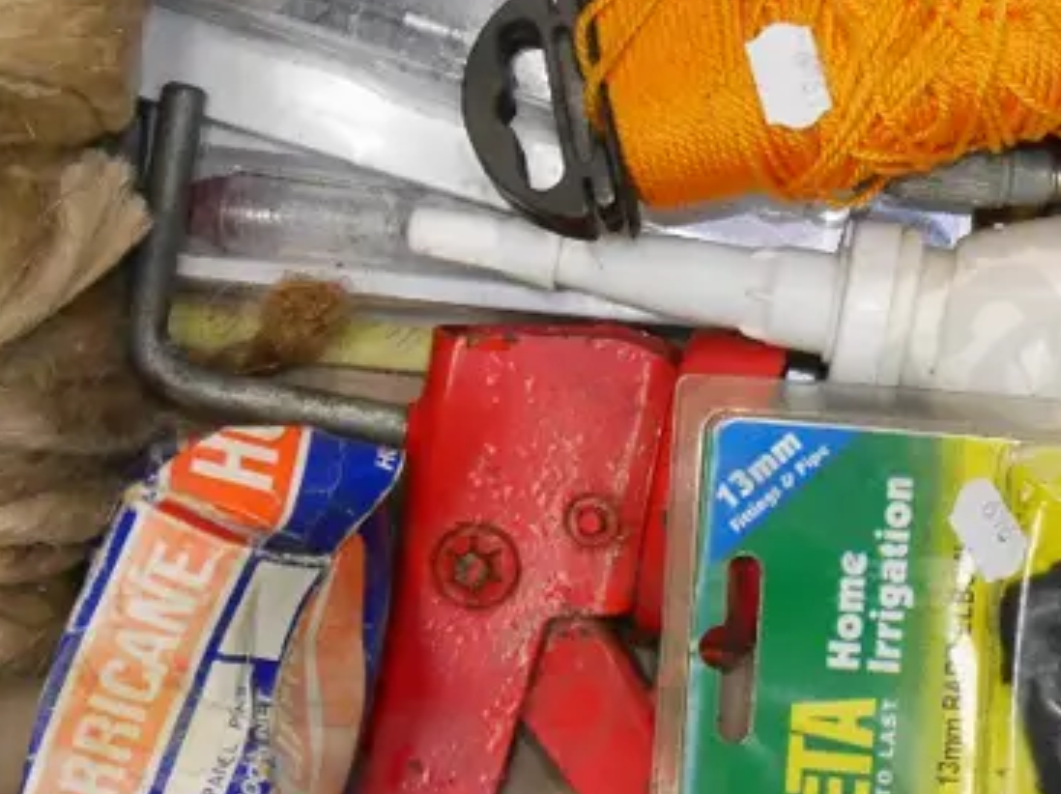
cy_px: 422
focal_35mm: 112
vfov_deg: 13.2
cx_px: 907
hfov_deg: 17.4
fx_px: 3431
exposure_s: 1/100
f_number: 4.6
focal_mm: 20
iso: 3200
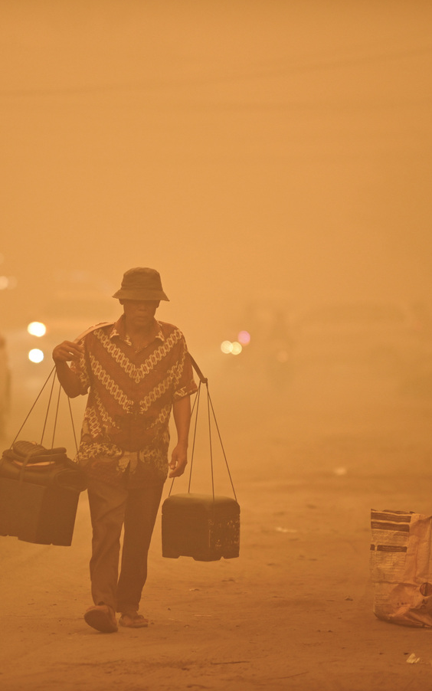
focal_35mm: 215
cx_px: 141
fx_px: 4049
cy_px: 346
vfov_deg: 9.8
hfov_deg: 6.1
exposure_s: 1/400
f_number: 2.8
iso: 800
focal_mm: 140
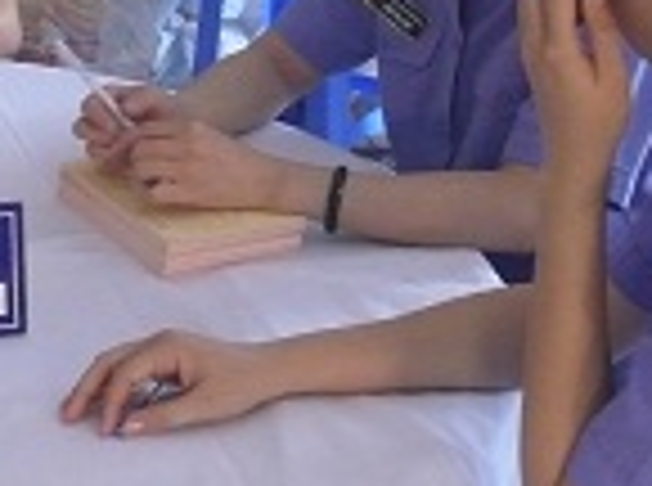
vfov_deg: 11.9
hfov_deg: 16.2
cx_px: 153
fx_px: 2273
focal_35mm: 121
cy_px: -146
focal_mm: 7.4
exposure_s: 1/25
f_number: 2.8
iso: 400
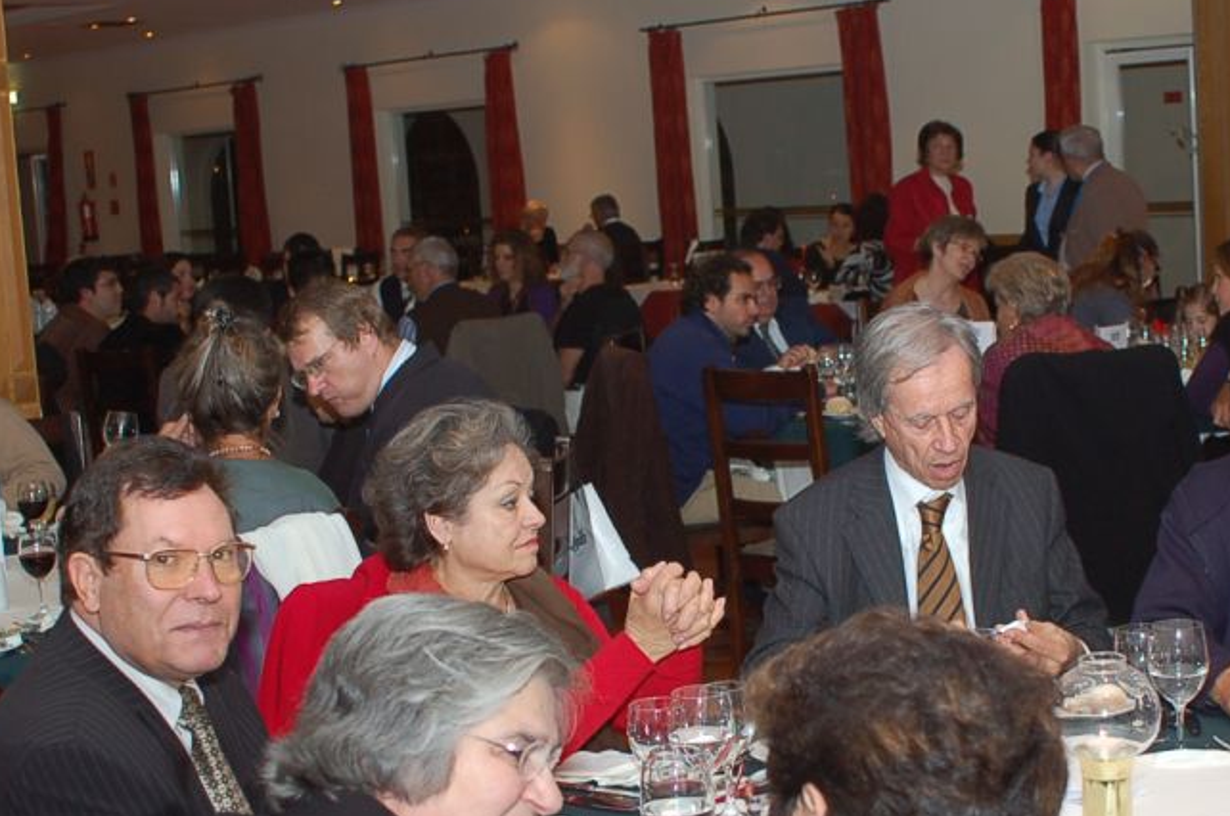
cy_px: 479
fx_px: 2217
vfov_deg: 20.8
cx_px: 716
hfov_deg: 30.9
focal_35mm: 65
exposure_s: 1/60
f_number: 4
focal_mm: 28
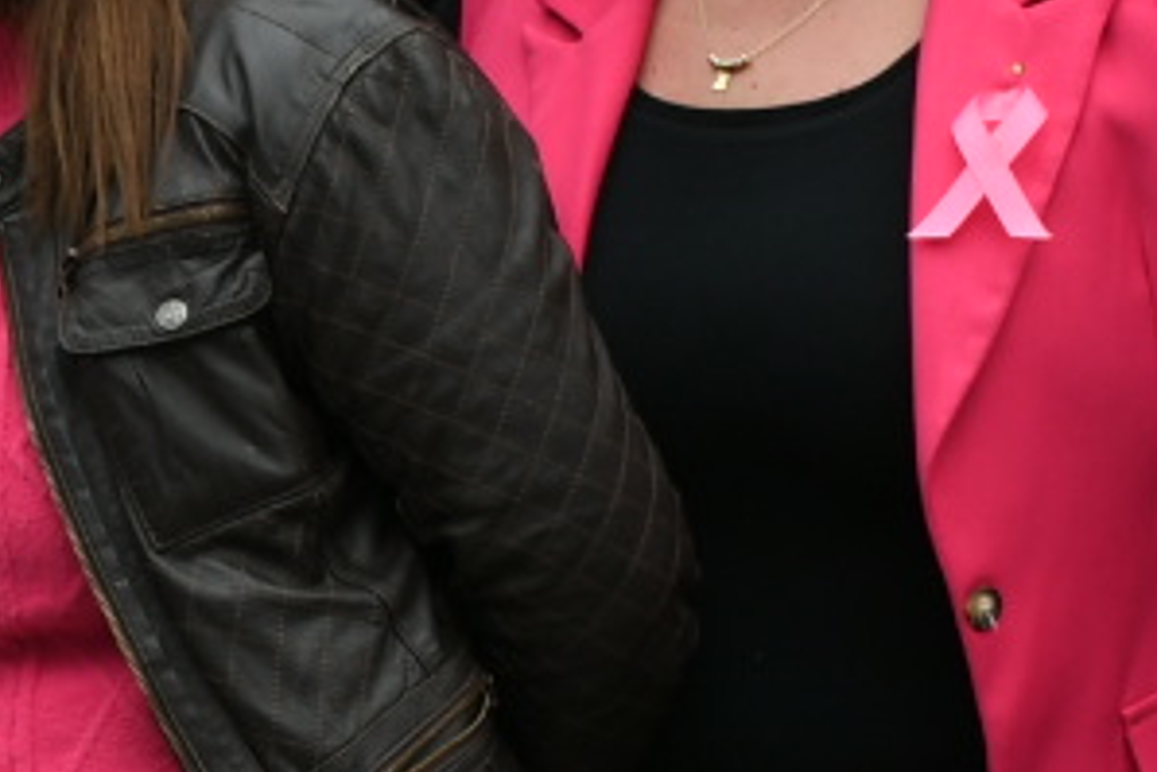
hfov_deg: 9.5
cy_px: 539
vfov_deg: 6.5
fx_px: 6816
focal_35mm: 212
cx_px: -373
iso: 160
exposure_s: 1/160
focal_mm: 26
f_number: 6.3
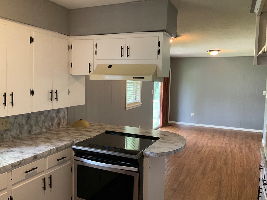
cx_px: 135
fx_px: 231
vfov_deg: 46.8
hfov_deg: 60.0
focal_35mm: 30
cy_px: 98
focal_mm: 3
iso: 250
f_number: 1.8
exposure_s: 1/60
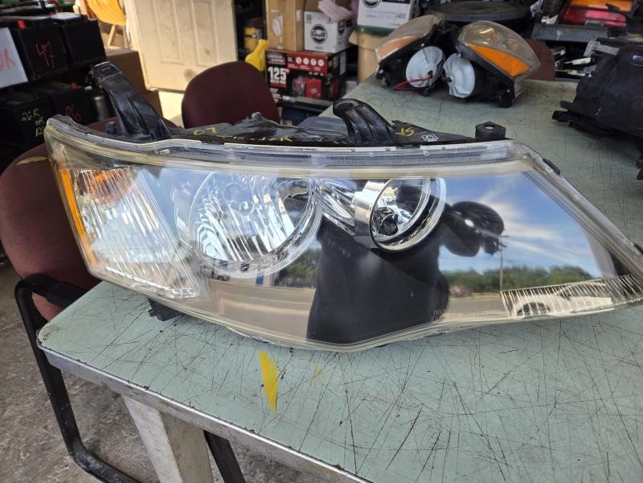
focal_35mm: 23
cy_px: 242
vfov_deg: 58.9
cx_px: 322
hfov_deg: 73.9
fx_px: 427
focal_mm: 5.4
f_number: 1.8
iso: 25
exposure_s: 1/196
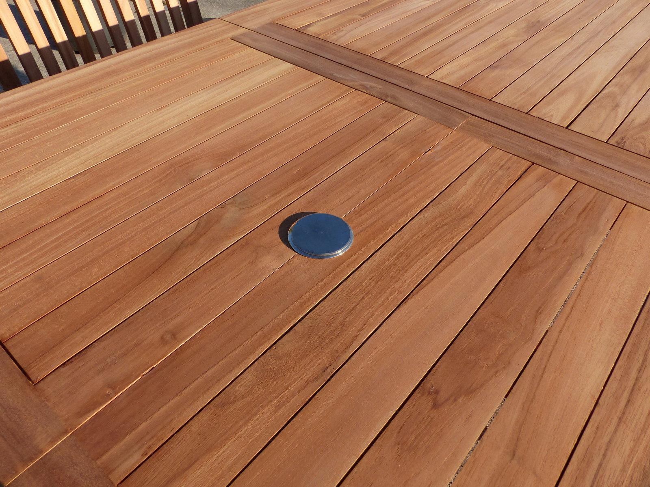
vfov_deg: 54.9
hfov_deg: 69.4
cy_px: 244
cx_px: 325
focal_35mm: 25
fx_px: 469
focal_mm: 4.5
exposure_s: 1/640
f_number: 4
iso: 100
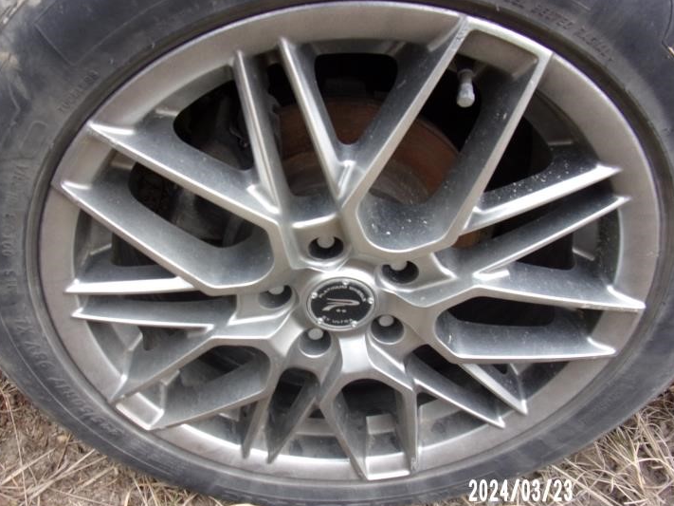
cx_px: 305
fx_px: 526
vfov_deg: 51.3
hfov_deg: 65.2
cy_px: 269
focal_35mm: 27
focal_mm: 4.3
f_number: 3.3
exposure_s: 1/45
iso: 80
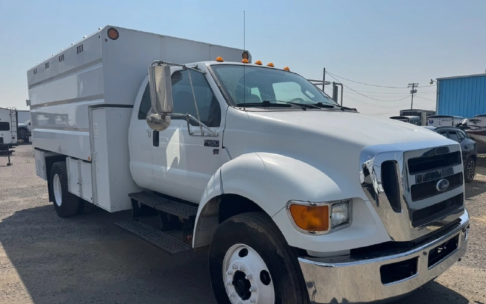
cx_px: 245
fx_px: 344
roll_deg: +1.4
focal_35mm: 26
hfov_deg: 70.4
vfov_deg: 47.5
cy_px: 163
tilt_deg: -6.1
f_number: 1.78
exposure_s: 1/7937
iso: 80
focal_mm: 6.76
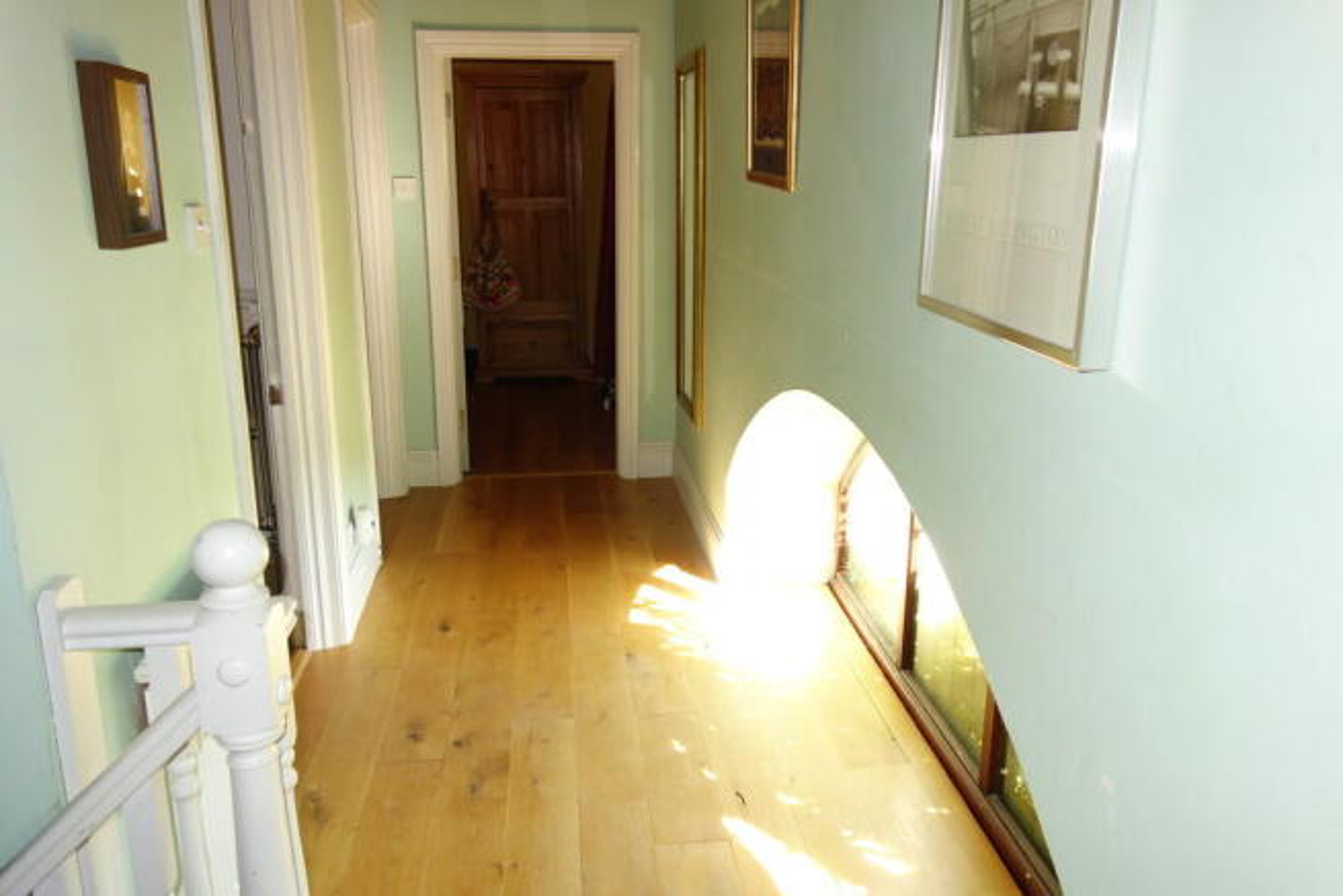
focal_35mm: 28
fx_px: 1045
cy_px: 448
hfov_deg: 65.5
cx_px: 672
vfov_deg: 46.4
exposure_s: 1/40
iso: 125
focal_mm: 10.4
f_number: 1.8
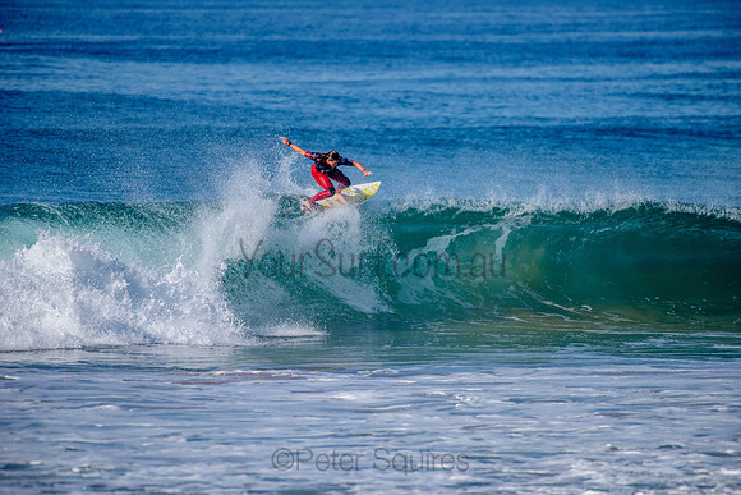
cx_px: 370
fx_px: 10294
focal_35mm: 500
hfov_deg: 4.1
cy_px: 248
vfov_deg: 2.8
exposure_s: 1/1600
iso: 125
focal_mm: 500
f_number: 5.6
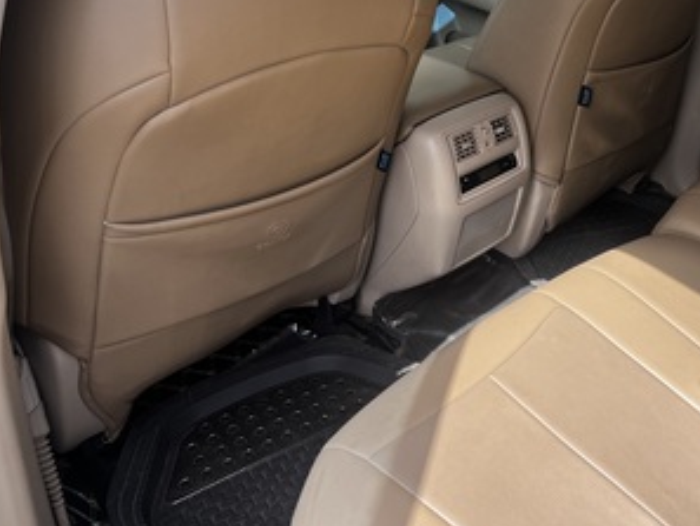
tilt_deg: -27.8
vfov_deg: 35.3
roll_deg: -6.0
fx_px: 809
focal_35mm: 40
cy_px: 138
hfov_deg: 45.2
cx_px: 522
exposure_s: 1/758
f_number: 1.5
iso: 50
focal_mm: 5.7
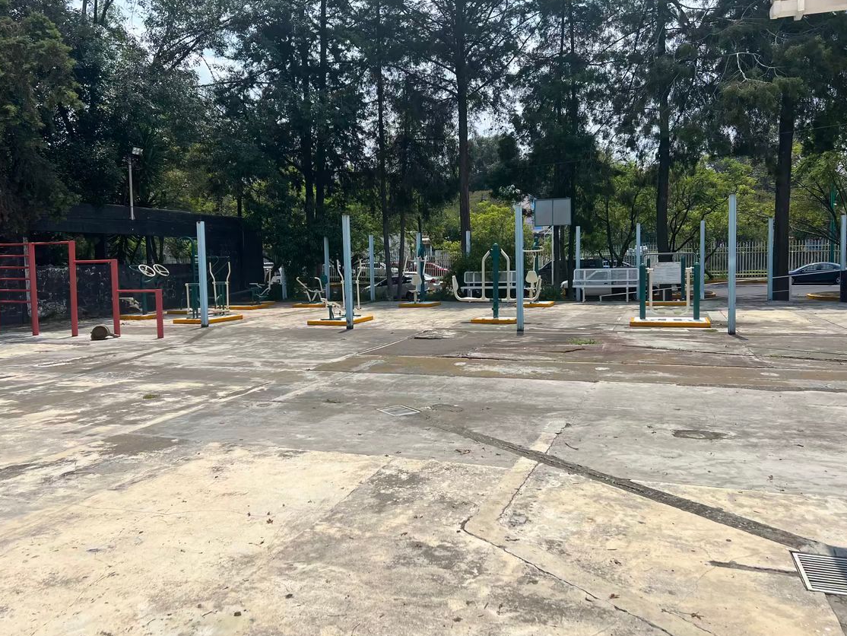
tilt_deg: -3.4
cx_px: 414
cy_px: 307
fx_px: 685
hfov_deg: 63.4
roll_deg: +0.9
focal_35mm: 28
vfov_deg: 49.8
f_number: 1.5
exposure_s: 1/5882
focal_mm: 5.7
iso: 50
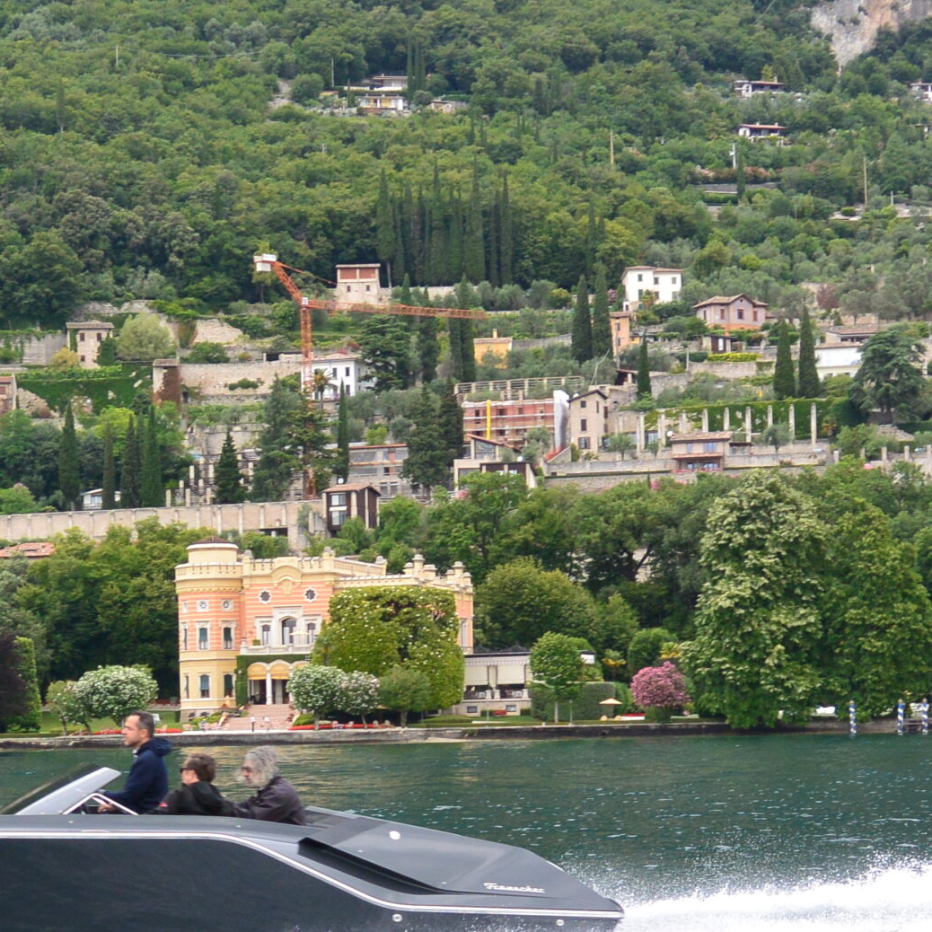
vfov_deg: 19.6
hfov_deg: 19.7
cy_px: 670
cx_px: 339
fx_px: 2681
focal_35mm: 88
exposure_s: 1/400
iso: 160
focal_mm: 15.7
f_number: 4.2
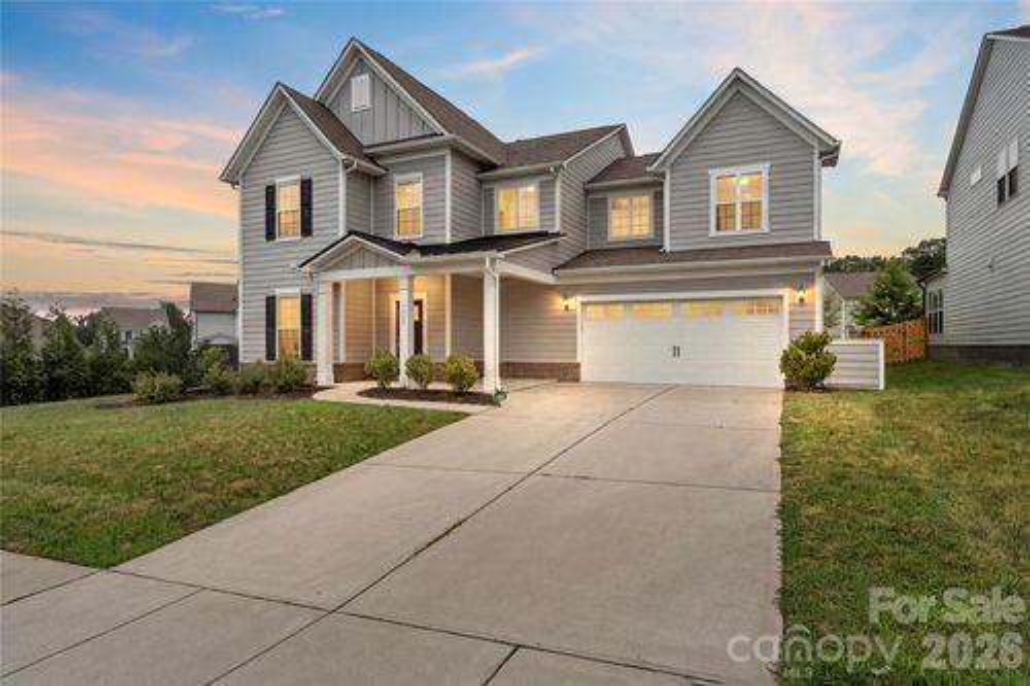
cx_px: 515
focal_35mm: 20
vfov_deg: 60.7
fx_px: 586
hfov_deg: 82.6
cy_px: 343
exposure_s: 1/60
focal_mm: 20.5
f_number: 16
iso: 100
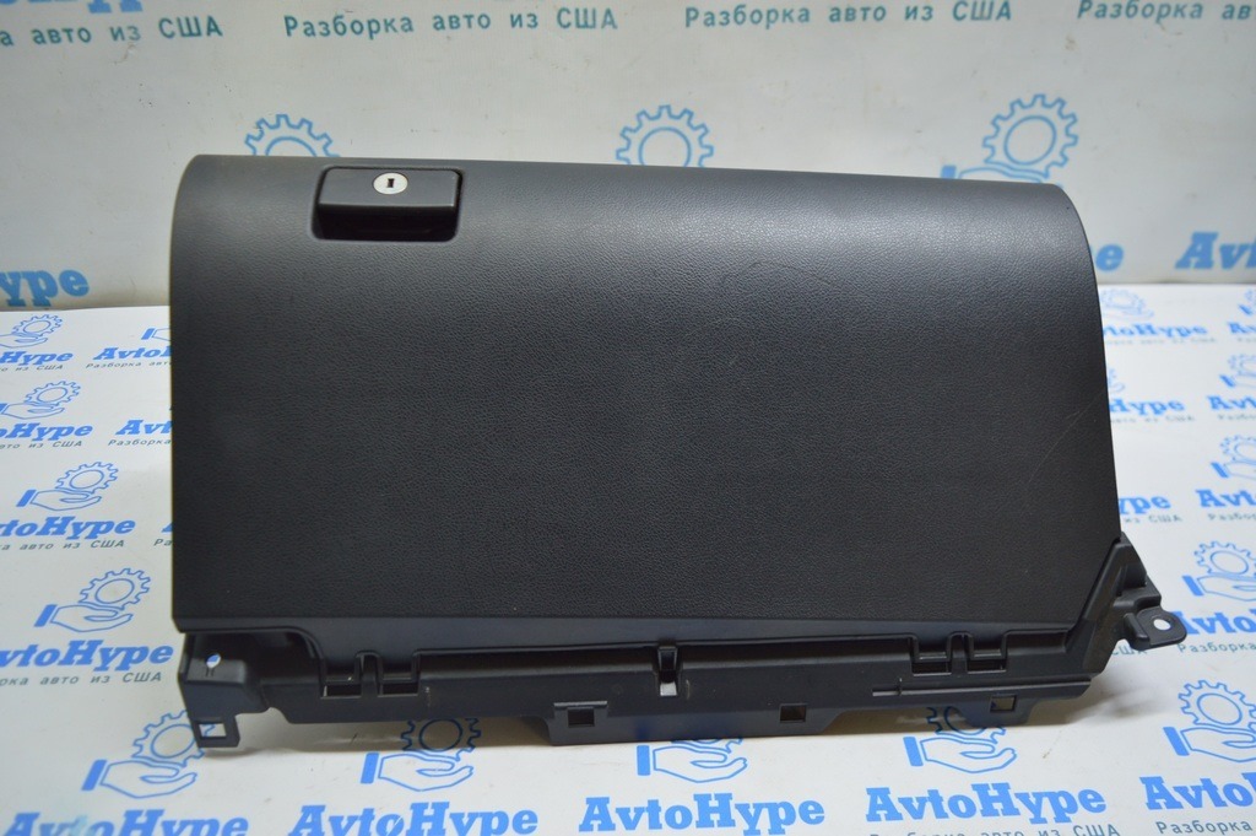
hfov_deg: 62.0
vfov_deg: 43.5
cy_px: 418
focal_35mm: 30
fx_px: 1046
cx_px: 628
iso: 400
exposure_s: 1/50
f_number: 3.5
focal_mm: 20
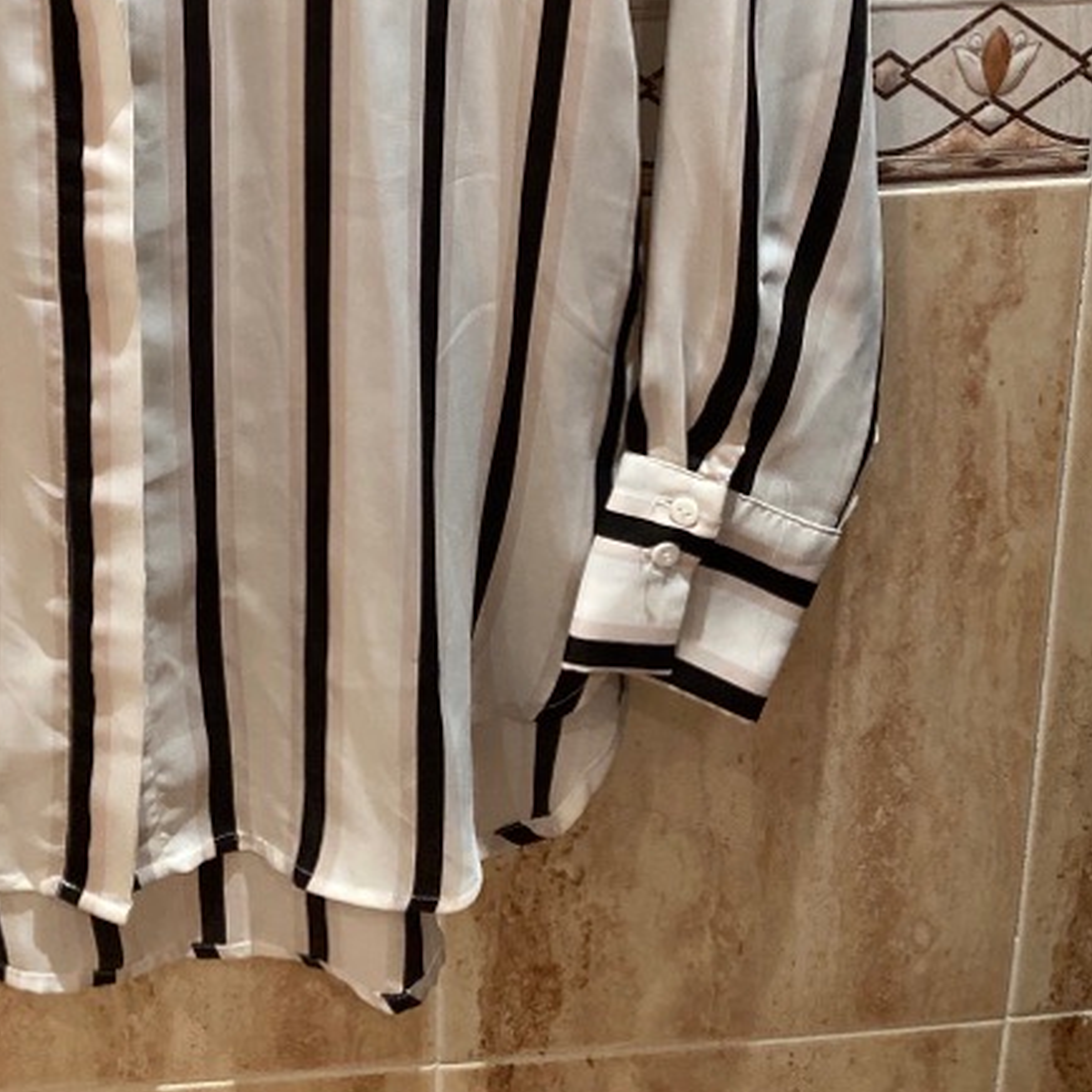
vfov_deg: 27.2
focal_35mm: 57
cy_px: -146
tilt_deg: -15.7
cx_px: 164
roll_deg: +1.2
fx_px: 2034
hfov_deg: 29.1
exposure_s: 1/60
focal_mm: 3.99
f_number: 1.8
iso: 250
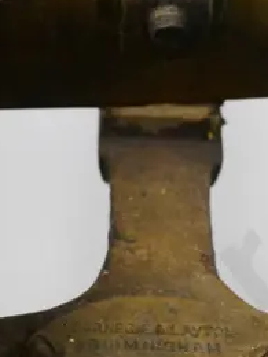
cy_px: 349
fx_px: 1383
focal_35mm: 134
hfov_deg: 11.1
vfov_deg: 14.5
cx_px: 150
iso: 3200
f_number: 5
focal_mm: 17
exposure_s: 1/30
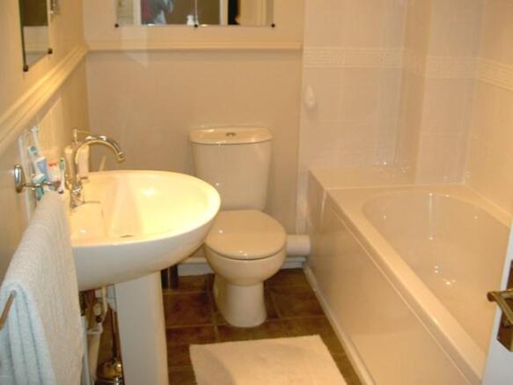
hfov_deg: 47.9
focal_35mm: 39
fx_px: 578
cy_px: 192
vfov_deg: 36.8
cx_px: 256
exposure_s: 1/8
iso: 50
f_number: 2.8
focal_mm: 8
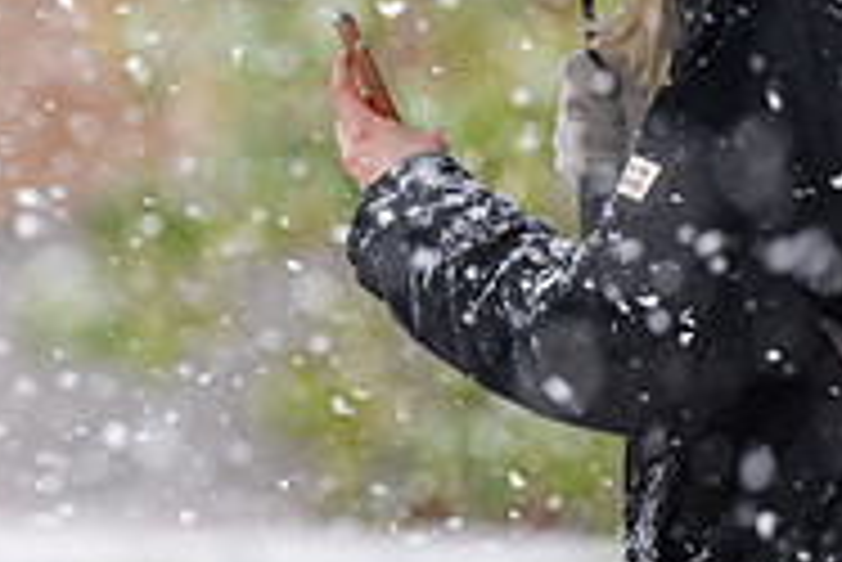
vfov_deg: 2.2
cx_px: 81
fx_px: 14535
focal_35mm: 621
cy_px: 164
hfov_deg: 3.3
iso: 800
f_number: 2.8
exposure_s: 1/800
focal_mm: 200
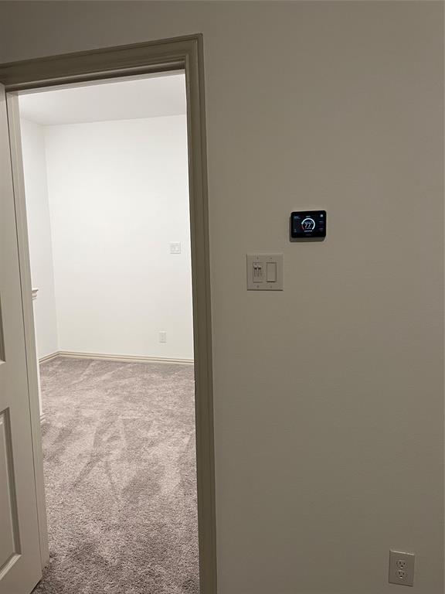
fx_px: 446
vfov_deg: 67.3
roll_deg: +0.9
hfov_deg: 53.1
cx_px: 222
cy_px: 297
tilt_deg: -5.8
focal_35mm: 26
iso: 200
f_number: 1.5
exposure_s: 1/60
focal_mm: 5.7
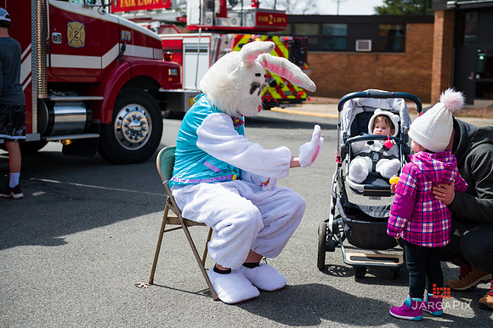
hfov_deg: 36.3
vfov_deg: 24.6
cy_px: 164
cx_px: 246
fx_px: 753
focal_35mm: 55
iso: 200
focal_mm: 55
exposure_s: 1/2500
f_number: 4
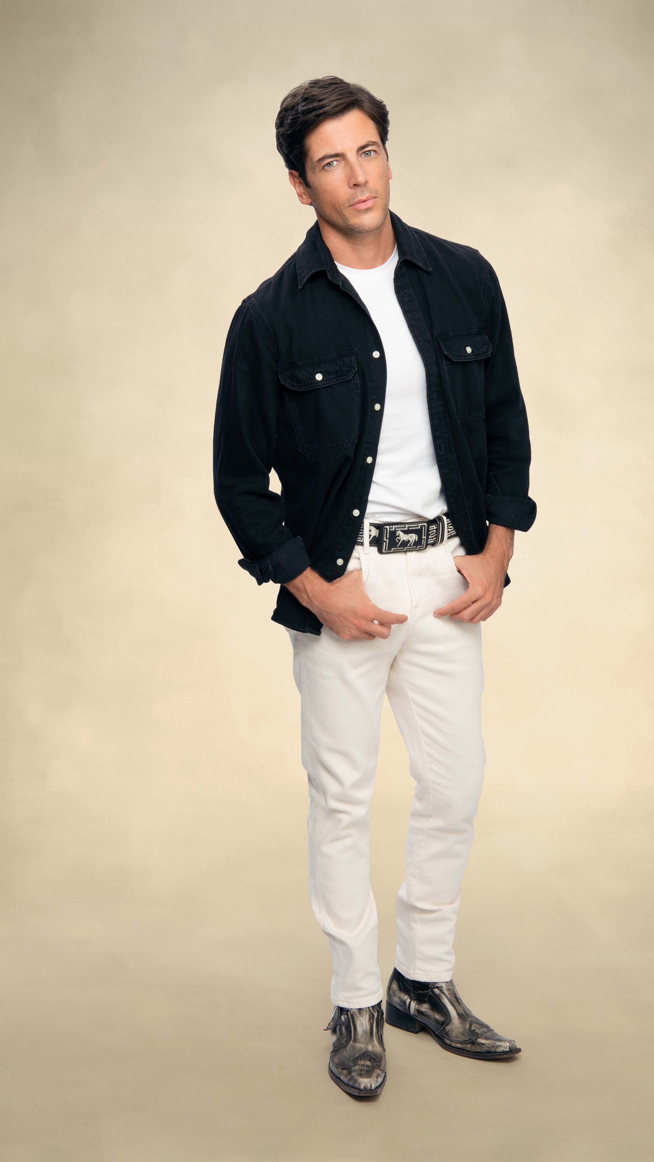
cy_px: 580
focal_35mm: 63
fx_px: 1942
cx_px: 361
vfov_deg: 33.3
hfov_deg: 19.1
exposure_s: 1/200
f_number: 18
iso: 100
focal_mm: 60
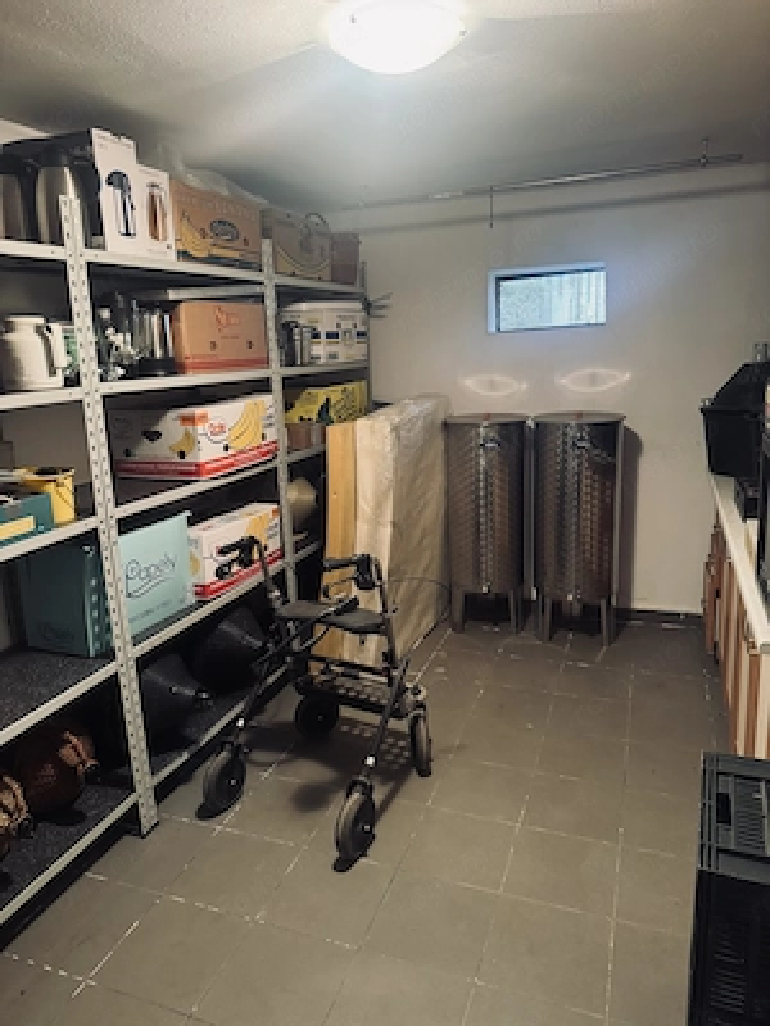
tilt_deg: -13.8
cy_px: 513
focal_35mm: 24
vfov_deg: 71.6
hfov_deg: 56.8
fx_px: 712
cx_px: 385
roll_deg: +2.5
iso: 640
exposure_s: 1/50
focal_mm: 6.76
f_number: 1.78
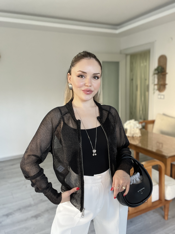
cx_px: 88
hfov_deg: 46.8
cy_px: 117
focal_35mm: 30
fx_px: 202
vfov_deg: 60.0
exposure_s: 1/60
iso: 160
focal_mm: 2.71
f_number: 2.2
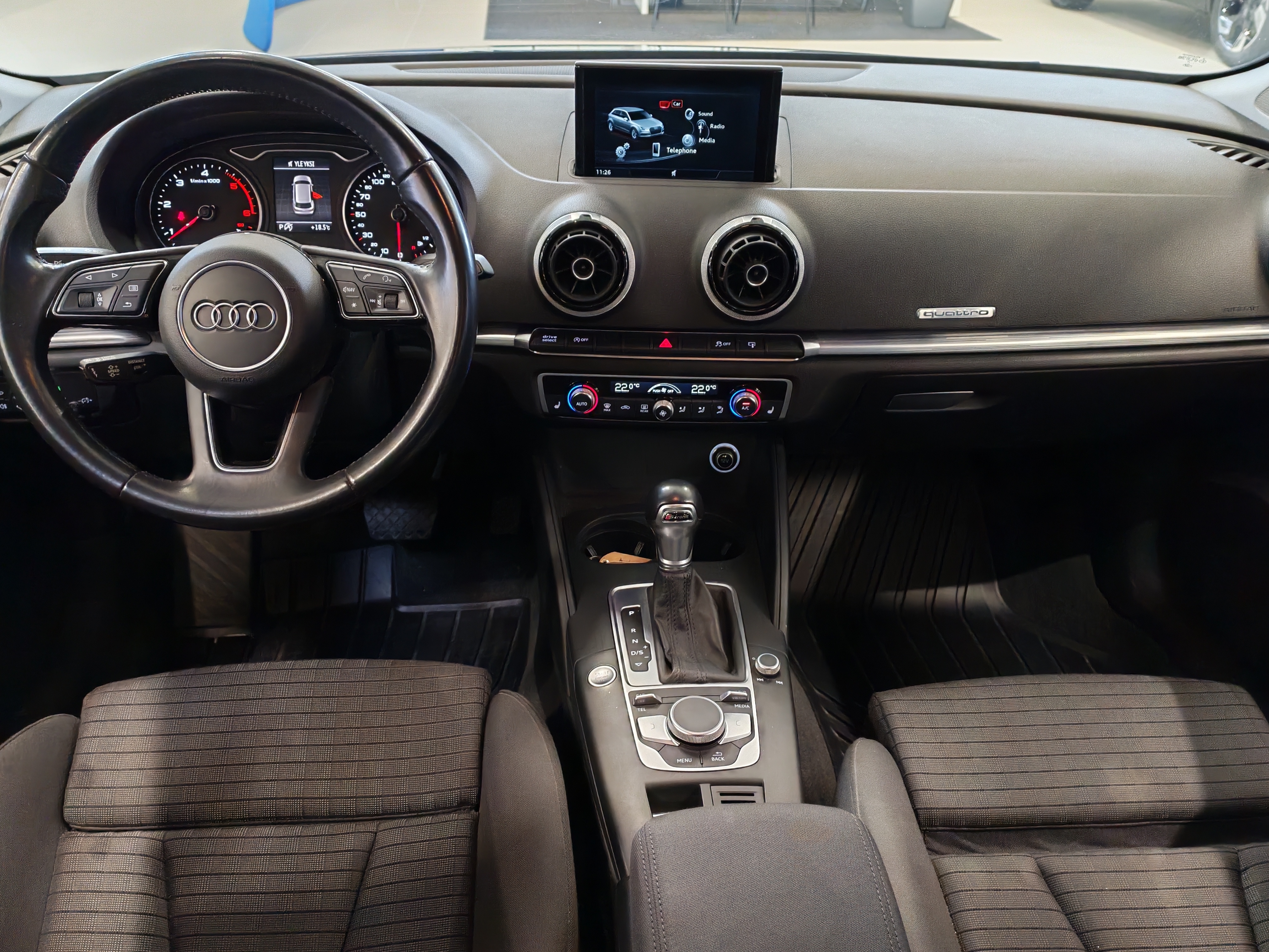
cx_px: 634
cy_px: 476
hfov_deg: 56.8
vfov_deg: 44.2
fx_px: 1173
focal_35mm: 32
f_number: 1.9
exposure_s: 1/100
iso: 1397
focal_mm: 6.12
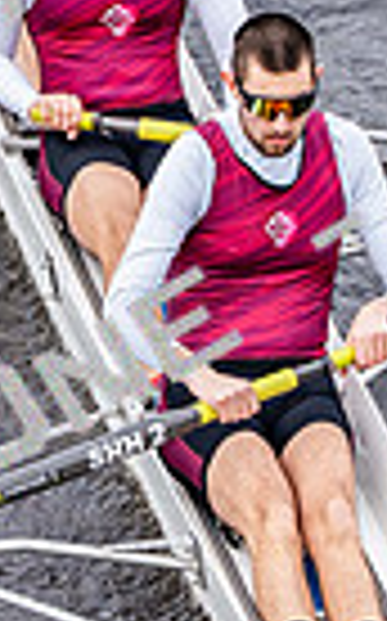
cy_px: 254
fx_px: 14475
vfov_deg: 2.5
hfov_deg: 1.5
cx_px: 108
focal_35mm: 856
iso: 400
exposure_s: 1/2000
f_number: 2.8
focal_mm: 200
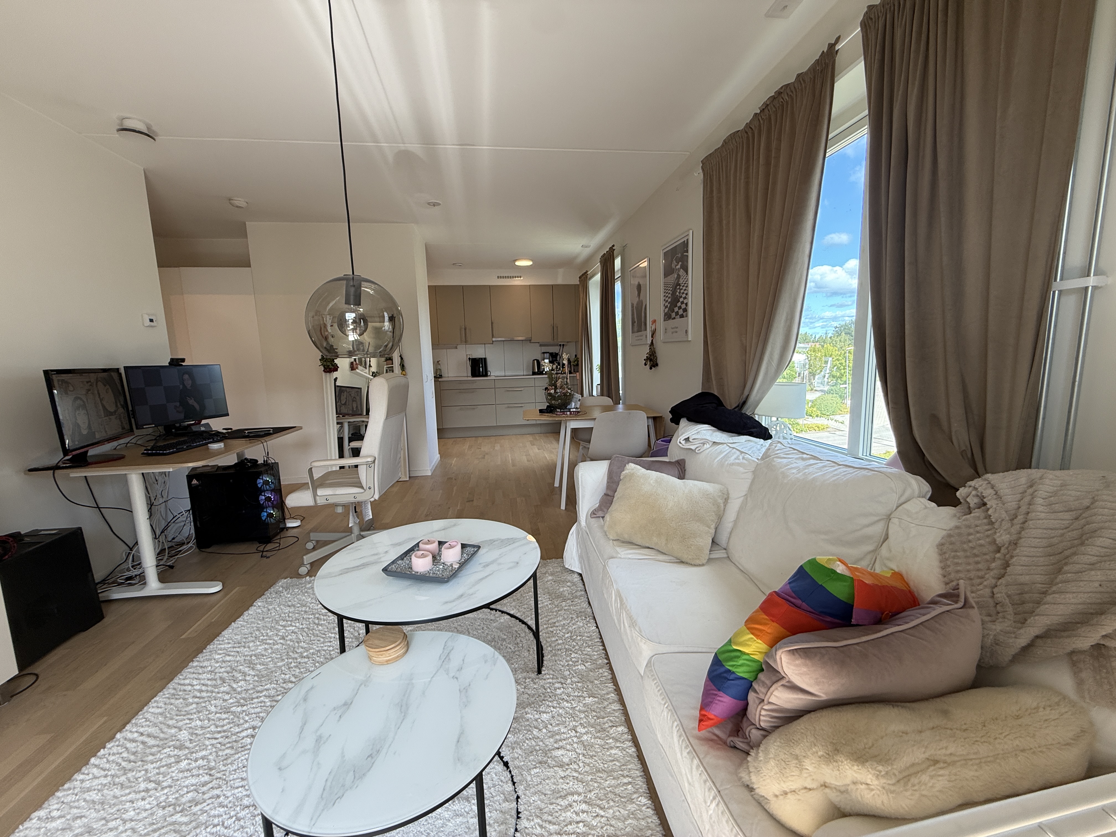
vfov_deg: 85.7
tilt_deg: -8.5
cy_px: 418
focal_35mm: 14
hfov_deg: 102.1
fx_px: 451
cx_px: 558
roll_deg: +1.8
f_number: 2.2
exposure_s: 1/100
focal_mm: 2.22
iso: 64
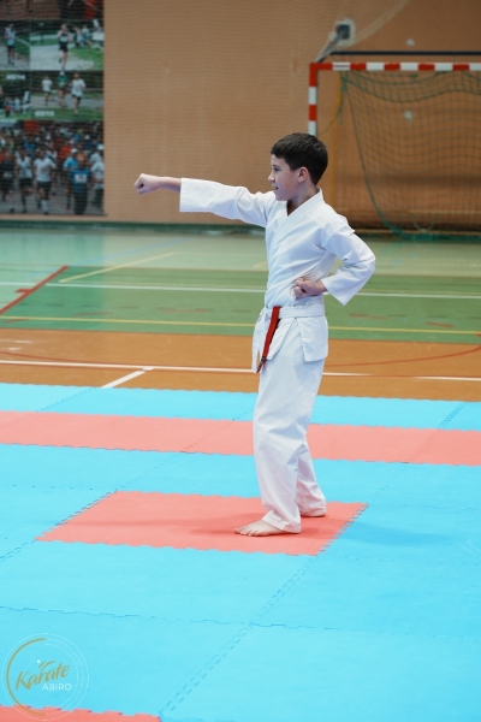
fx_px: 2104
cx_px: 240
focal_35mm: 105
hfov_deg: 13.0
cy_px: 361
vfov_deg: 19.5
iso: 640
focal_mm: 105
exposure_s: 1/50
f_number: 5
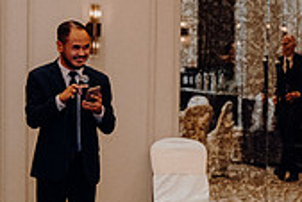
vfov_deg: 5.7
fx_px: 2015
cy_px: 217
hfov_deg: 8.3
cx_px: 495
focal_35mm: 240
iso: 3200
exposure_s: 1/160
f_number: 3.5
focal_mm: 70
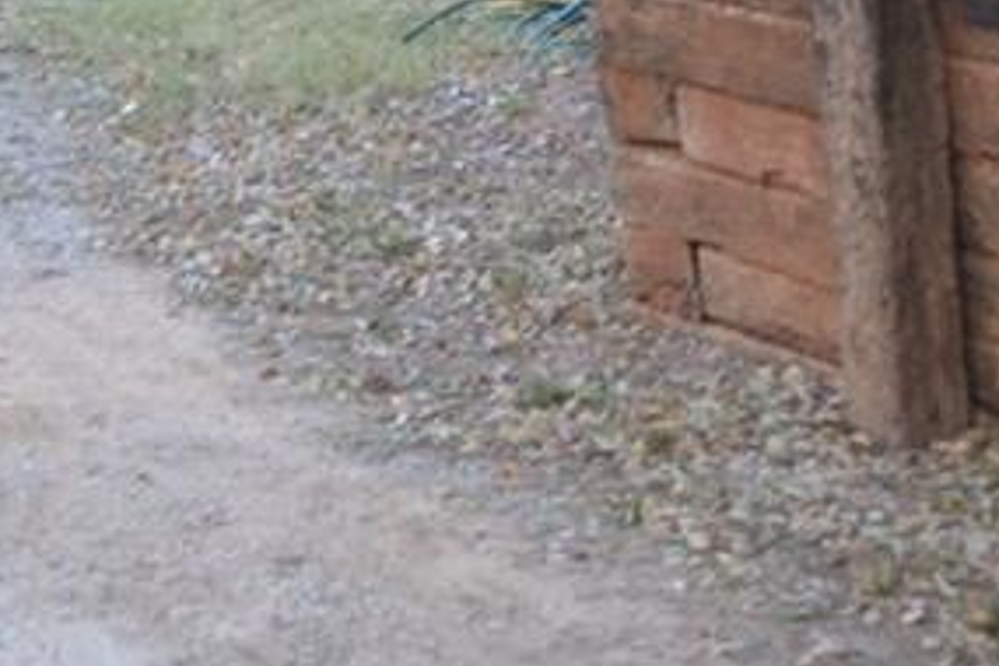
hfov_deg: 14.4
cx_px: -42
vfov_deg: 9.5
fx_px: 3885
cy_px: -326
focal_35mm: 140
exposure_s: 1/25
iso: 400
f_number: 4.2
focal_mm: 26
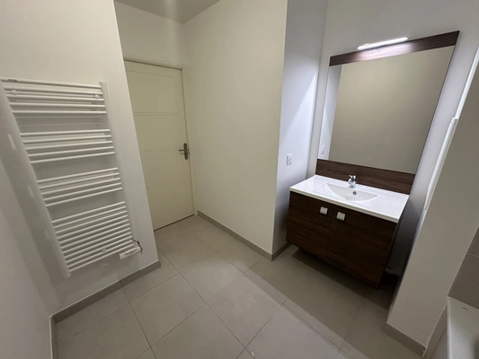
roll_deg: +0.4
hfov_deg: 102.1
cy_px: 180
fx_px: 194
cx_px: 240
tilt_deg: -18.2
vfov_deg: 85.7
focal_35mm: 14
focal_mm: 2.22
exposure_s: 1/100
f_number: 2.2
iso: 160
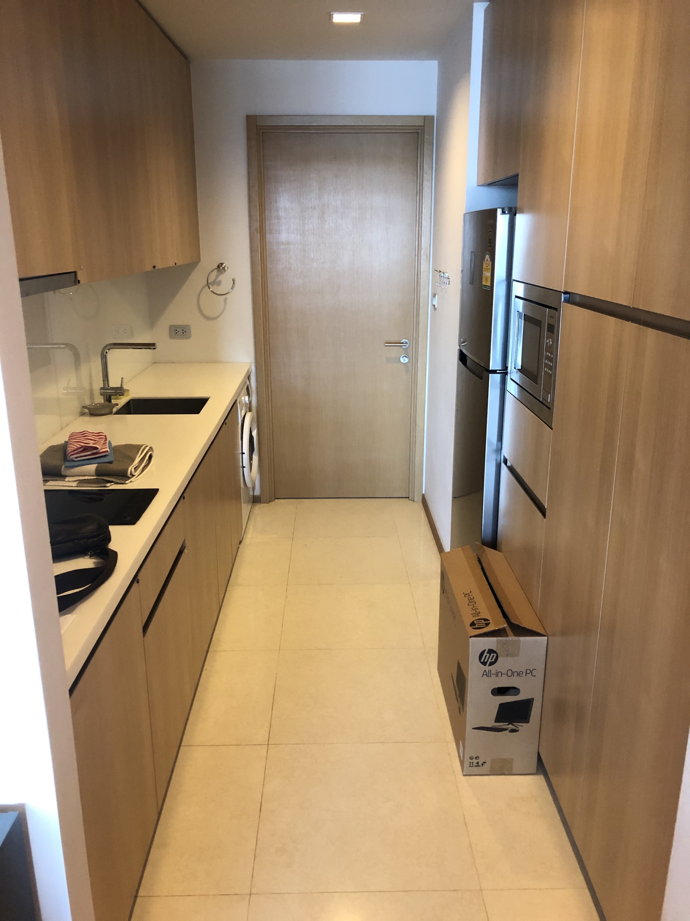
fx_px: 744
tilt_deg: -16.1
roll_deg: -0.6
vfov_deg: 63.4
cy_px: 460
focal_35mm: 28
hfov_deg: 49.7
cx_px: 345
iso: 100
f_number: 1.8
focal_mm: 3.99
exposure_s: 1/14
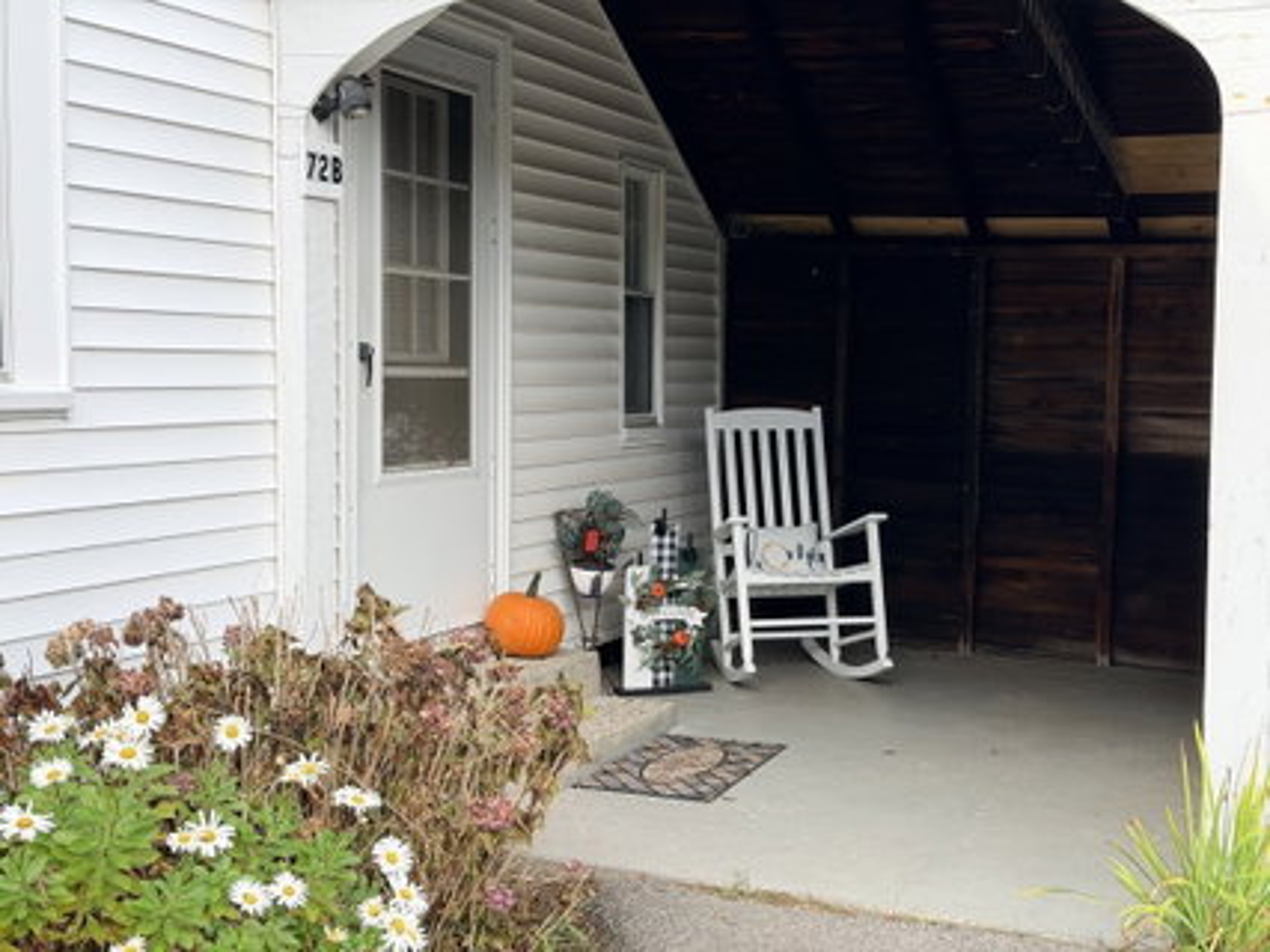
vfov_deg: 30.3
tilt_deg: -3.5
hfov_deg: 39.7
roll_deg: -0.4
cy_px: 476
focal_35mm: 48
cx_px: 635
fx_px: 1761
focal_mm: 6.76
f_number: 1.78
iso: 64
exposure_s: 1/592
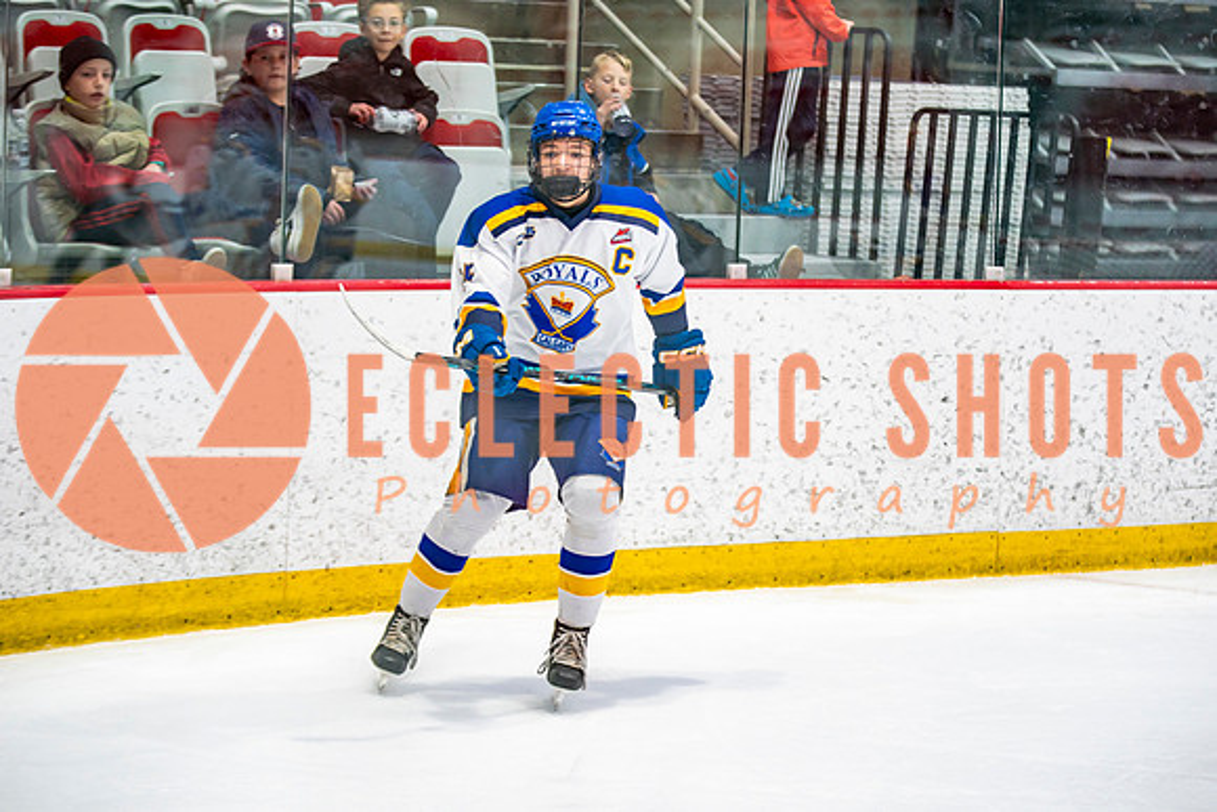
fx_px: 4231
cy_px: 380
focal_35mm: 125
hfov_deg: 16.4
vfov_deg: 11.0
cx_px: 609
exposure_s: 1/640
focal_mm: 105
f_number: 2.8
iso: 640
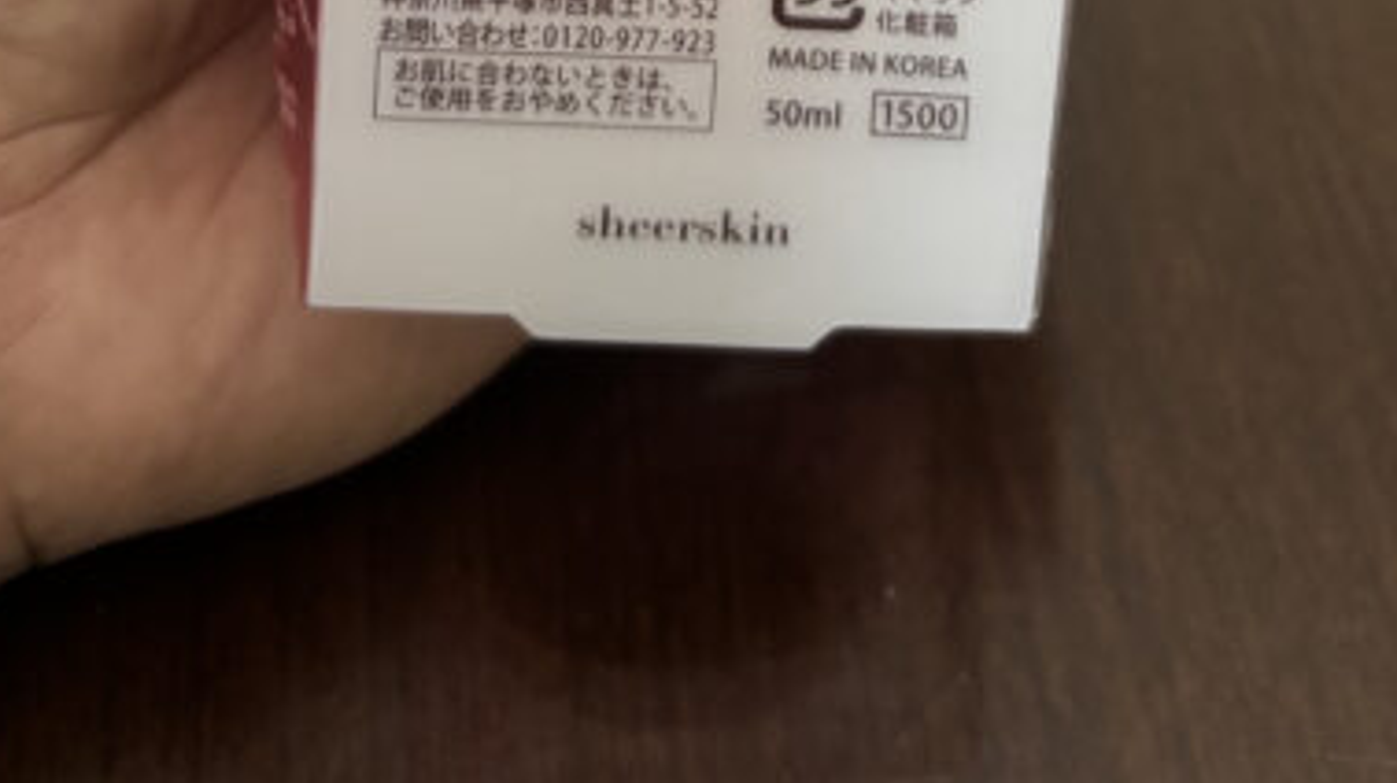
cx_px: 702
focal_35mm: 60
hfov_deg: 34.9
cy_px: -657
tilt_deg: -36.3
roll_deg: +1.3
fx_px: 2221
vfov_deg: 16.5
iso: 320
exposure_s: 1/60
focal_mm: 5.96
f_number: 1.6
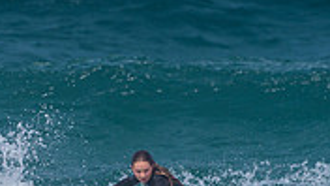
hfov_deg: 1.0
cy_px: 185
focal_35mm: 2120
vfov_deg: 0.6
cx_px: 259
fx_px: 18551
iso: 90
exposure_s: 1/2000
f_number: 5.6
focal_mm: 500
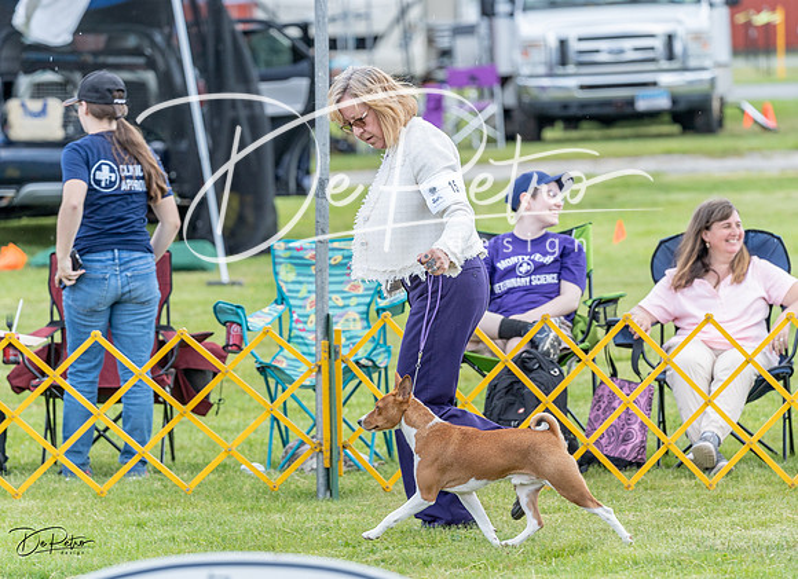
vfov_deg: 7.0
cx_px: 452
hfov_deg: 9.6
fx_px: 4747
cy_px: 328
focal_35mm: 208
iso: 400
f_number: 4
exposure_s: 1/640
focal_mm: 170
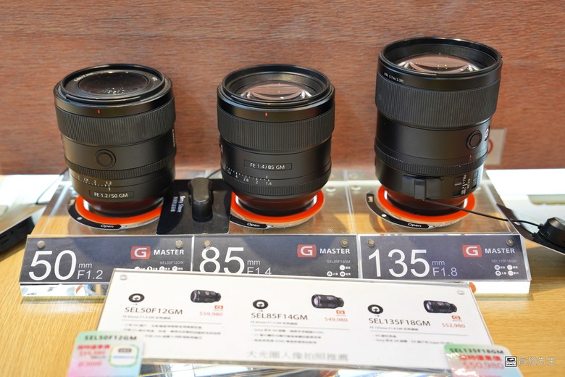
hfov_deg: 40.3
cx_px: 282
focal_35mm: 49
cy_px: 188
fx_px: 769
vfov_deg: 27.5
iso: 640
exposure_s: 1/60
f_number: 4
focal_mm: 49
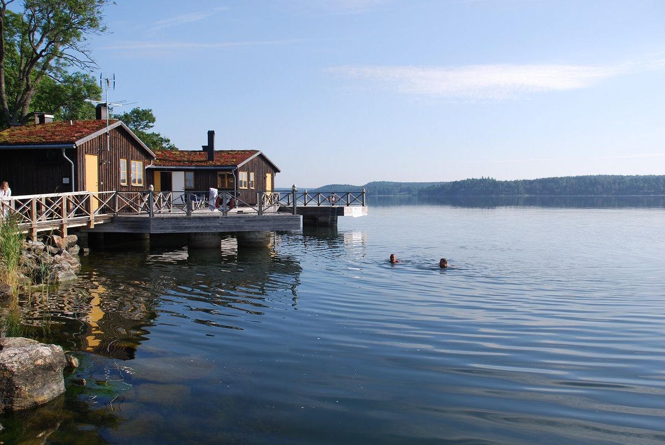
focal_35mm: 30
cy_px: 222
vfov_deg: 43.7
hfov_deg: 61.9
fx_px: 555
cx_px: 332
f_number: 7.1
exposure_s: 1/200
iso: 100
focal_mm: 20
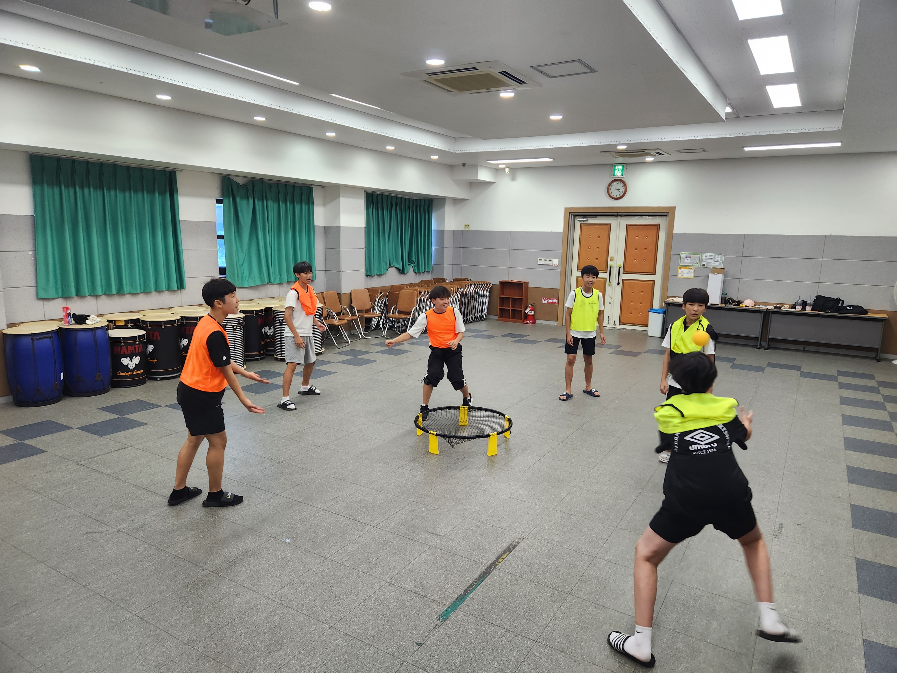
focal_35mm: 23
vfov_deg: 58.9
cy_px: 336
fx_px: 596
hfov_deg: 73.9
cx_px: 448
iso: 125
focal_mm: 5.4
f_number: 1.8
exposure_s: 1/120
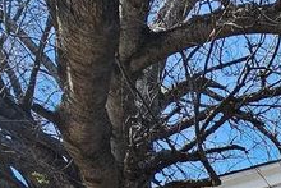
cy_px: 416
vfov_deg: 15.4
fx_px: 492
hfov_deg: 25.9
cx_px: 390
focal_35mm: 63
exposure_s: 1/781
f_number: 2.2
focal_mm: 2.2
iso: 50
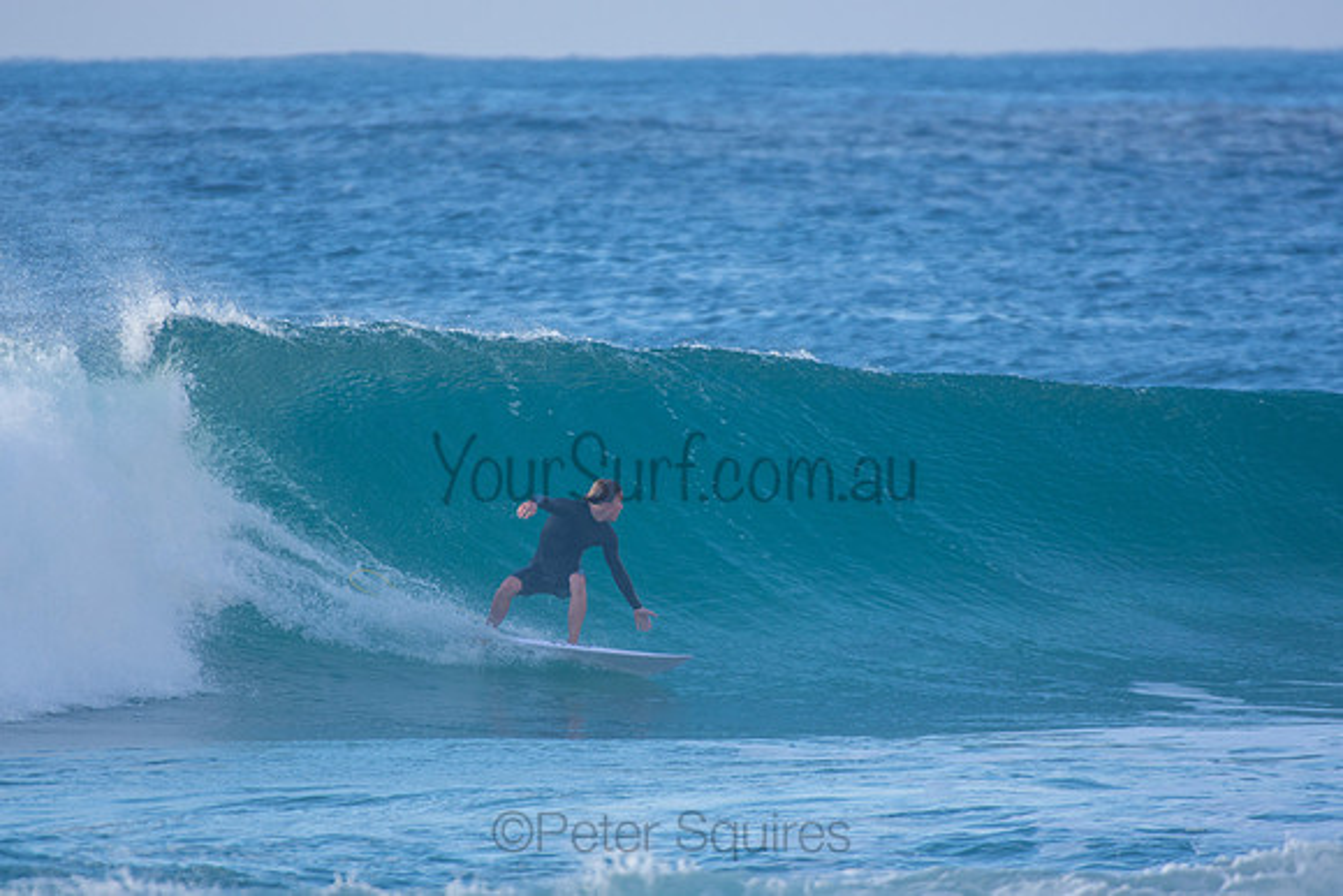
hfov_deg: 2.6
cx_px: 672
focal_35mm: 787
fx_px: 29374
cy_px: 448
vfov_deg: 1.7
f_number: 5.6
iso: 250
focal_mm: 500
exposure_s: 1/640
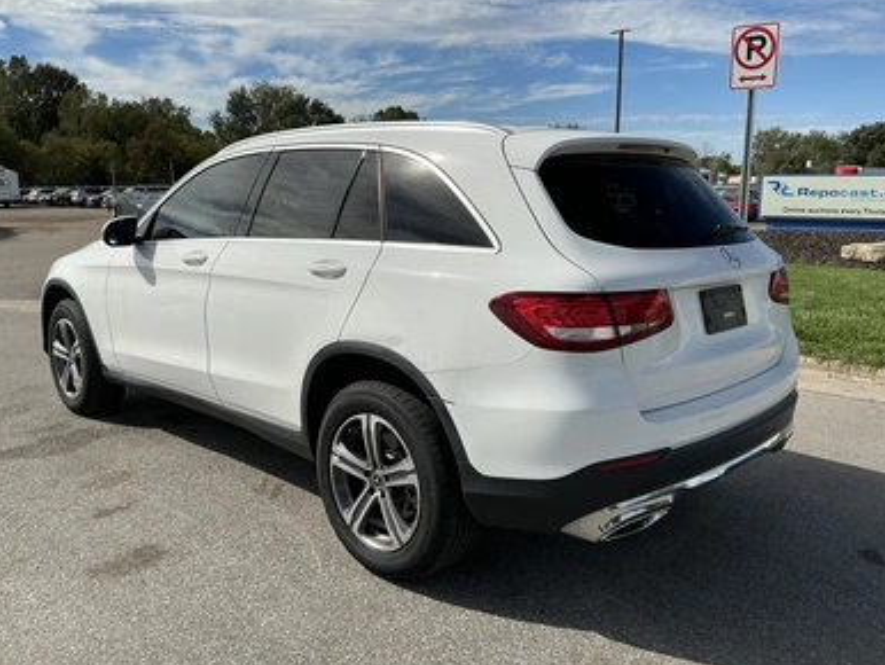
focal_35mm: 29
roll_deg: +0.6
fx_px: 742
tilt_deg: -7.2
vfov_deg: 48.3
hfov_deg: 61.6
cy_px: 328
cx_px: 436
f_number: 1.8
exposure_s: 1/4065
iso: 25
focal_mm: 3
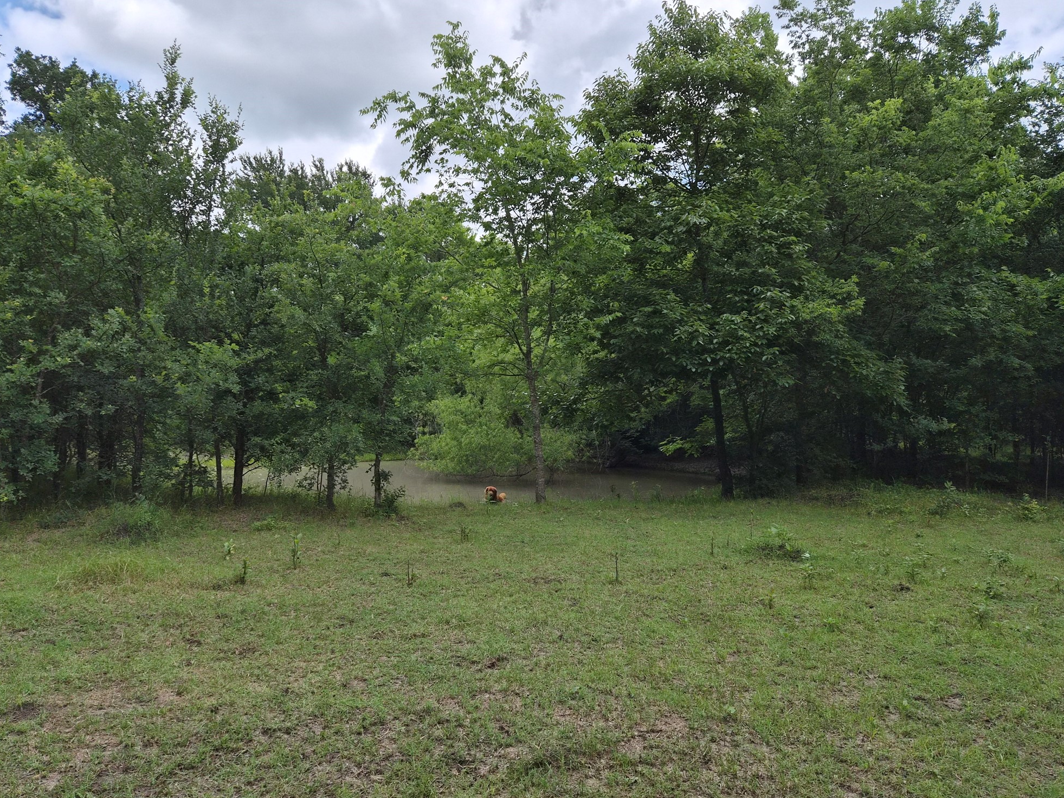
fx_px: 738
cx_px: 522
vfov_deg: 56.8
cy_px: 390
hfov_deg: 71.6
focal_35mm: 24
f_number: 1.8
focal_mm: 5.4
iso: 80
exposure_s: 1/4720
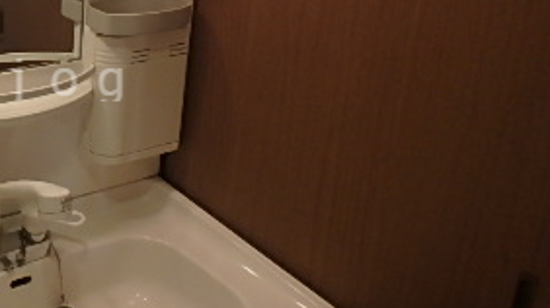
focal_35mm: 52
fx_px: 758
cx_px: 0
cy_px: 78
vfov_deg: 22.8
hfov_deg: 36.0
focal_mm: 3.7
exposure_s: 1/50
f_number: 3.5
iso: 200
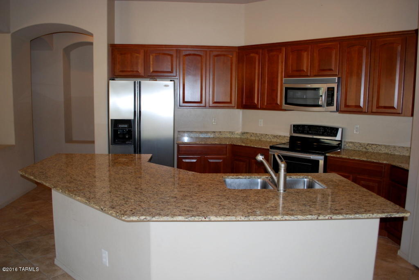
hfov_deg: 67.3
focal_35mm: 27
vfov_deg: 48.0
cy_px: 140
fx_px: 315
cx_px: 210
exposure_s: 1/60
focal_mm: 18
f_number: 3.5
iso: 200
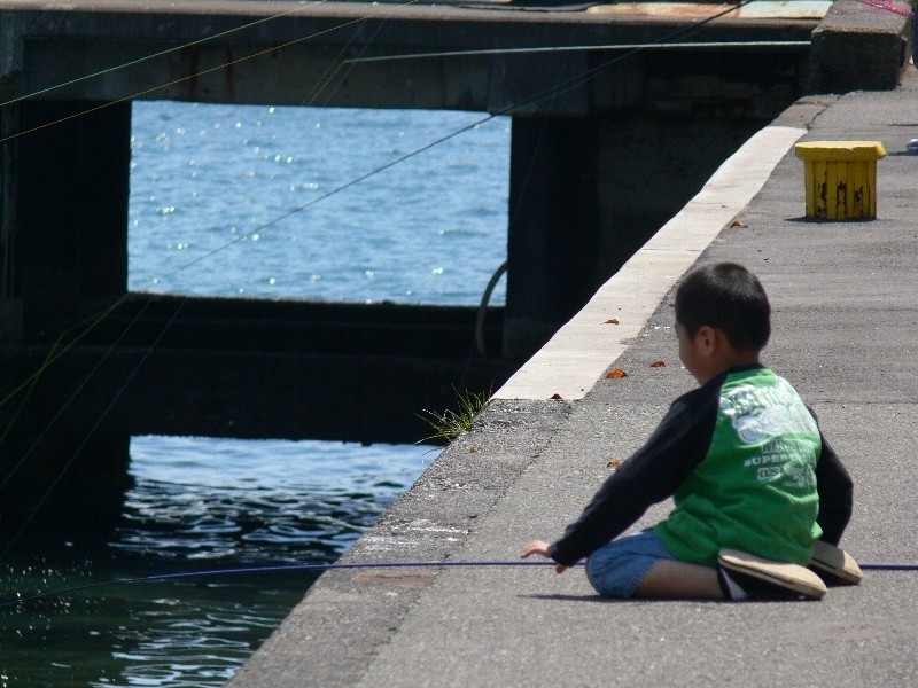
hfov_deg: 5.6
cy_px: 344
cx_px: 459
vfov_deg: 4.2
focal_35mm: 355
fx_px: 9414
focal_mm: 75
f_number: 3.6
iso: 100
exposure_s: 1/1000
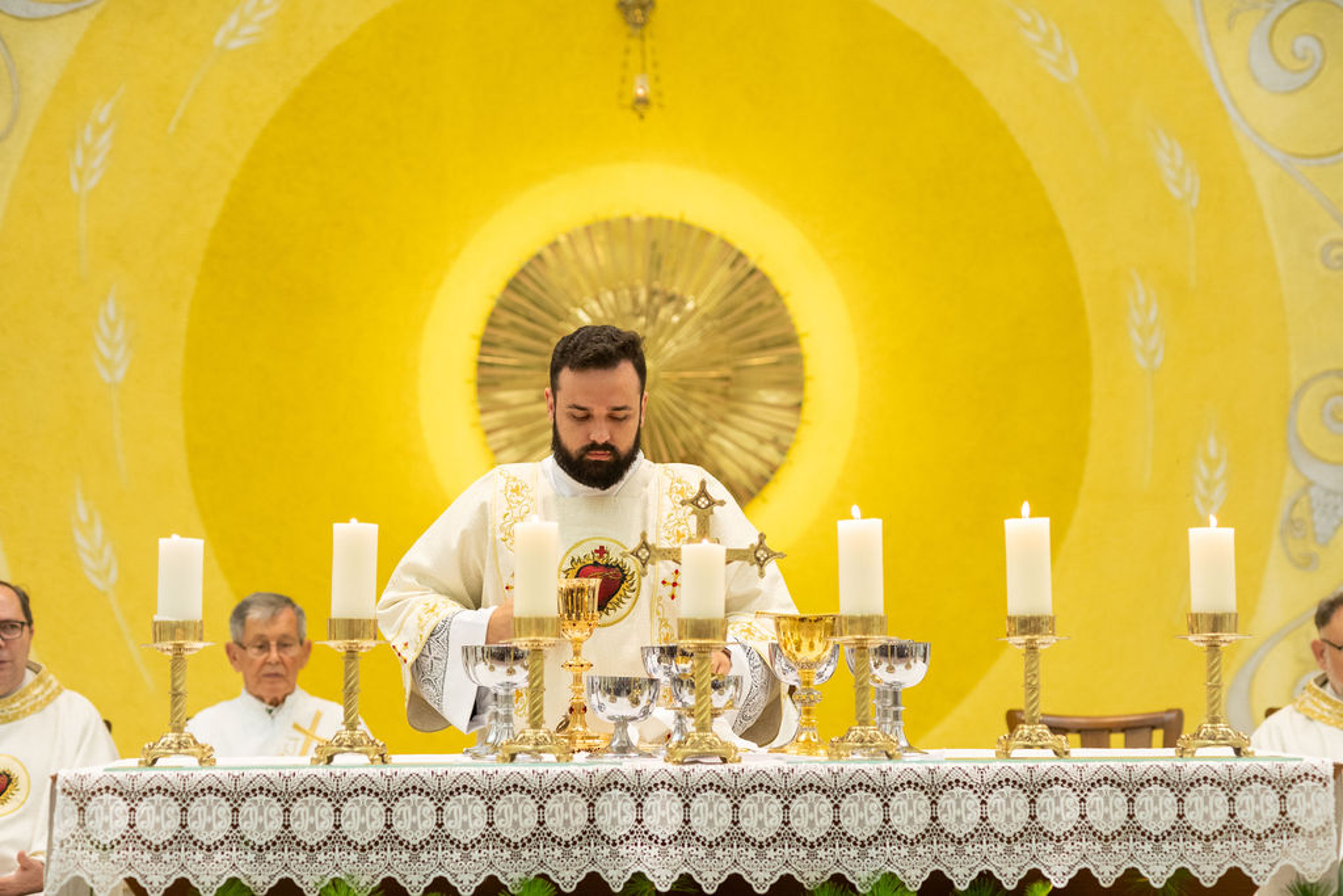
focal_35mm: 85
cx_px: 673
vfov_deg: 16.0
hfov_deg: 23.8
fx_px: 3188
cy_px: 448
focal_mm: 85
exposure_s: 1/200
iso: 2000
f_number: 3.2
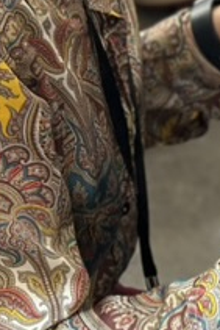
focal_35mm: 242
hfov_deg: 5.4
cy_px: -31
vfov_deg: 8.4
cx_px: 593
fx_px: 2215
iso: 125
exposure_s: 1/50
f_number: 1.78
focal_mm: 6.86
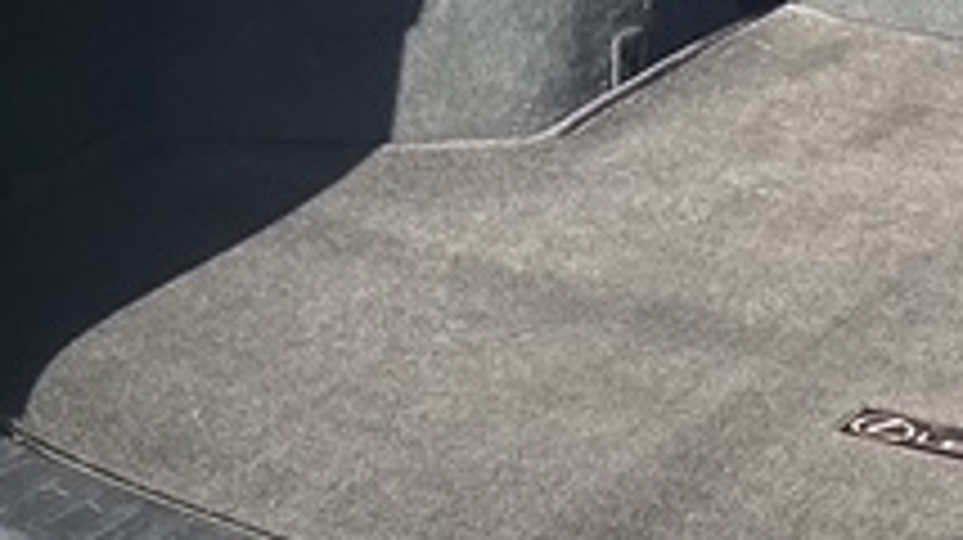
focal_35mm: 101
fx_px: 2577
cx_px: 1094
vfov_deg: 12.0
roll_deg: -3.2
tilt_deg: -25.4
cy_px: 284
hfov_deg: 20.1
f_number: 2.4
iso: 25
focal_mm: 3.3
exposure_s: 1/216
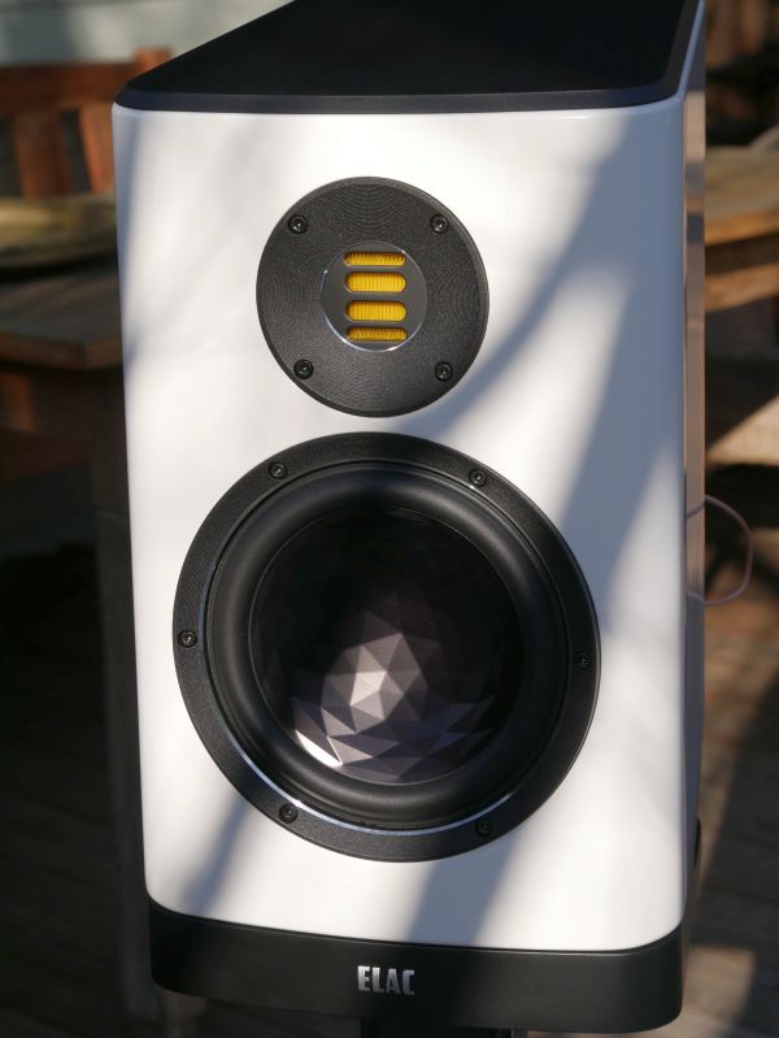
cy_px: 519
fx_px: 2758
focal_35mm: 92
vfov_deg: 21.3
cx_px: 390
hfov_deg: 16.1
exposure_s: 1/400
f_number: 7.1
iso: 200
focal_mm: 46
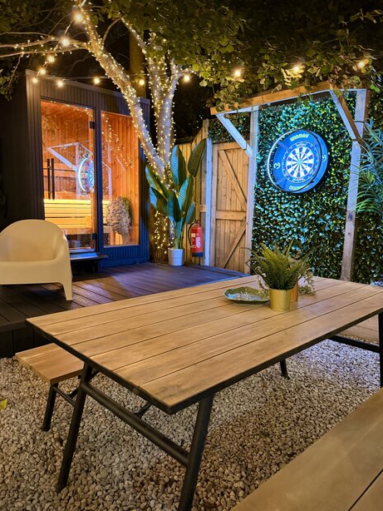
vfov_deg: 69.4
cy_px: 256
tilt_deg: -7.7
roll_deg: -0.3
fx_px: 369
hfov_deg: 54.9
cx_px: 184
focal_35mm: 25
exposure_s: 1/33
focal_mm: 6.76
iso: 640
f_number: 1.78
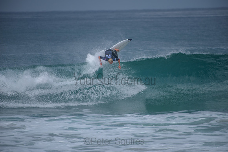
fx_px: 3167
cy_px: 76
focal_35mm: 500
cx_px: 114
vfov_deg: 2.8
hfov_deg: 4.1
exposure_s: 1/2000
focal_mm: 500
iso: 180
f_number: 5.6
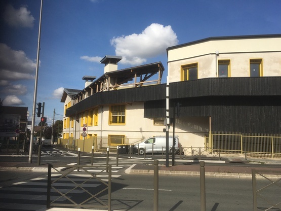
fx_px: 235
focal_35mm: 29
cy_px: 106
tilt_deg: +5.6
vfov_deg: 48.2
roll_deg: -1.8
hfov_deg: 61.7
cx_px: 140
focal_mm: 4.15
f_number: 2.2
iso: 25
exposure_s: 1/2849
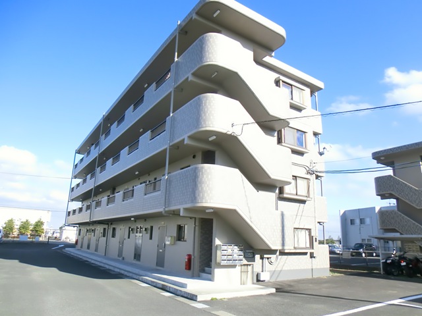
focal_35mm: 24
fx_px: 293
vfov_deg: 56.8
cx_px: 211
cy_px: 158
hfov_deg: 71.6
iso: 125
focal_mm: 4.24
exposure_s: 1/1000
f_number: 3
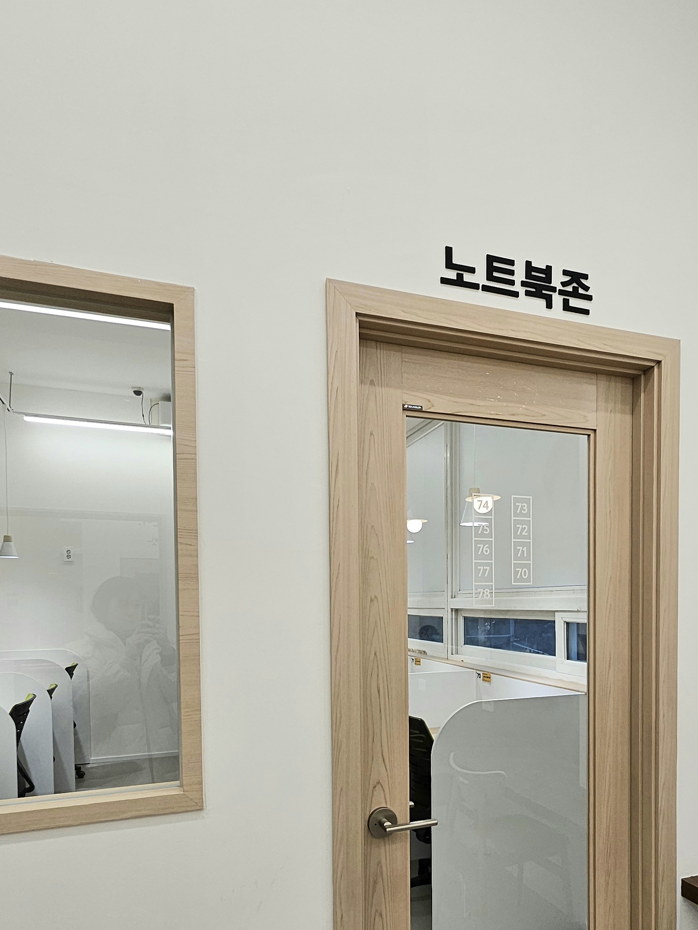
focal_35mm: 23
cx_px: 397
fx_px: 618
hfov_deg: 58.7
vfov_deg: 71.4
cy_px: 633
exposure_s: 1/60.2
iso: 32
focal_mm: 1.74
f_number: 2.2
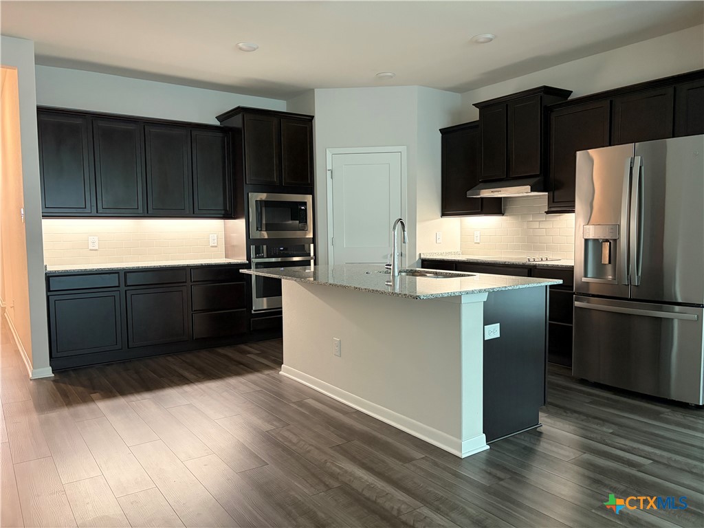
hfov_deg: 67.3
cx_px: 352
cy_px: 264
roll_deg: +0.6
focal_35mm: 26
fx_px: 529
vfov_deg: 53.1
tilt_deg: -3.8
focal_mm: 5.96
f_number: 1.6
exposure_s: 1/60
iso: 400
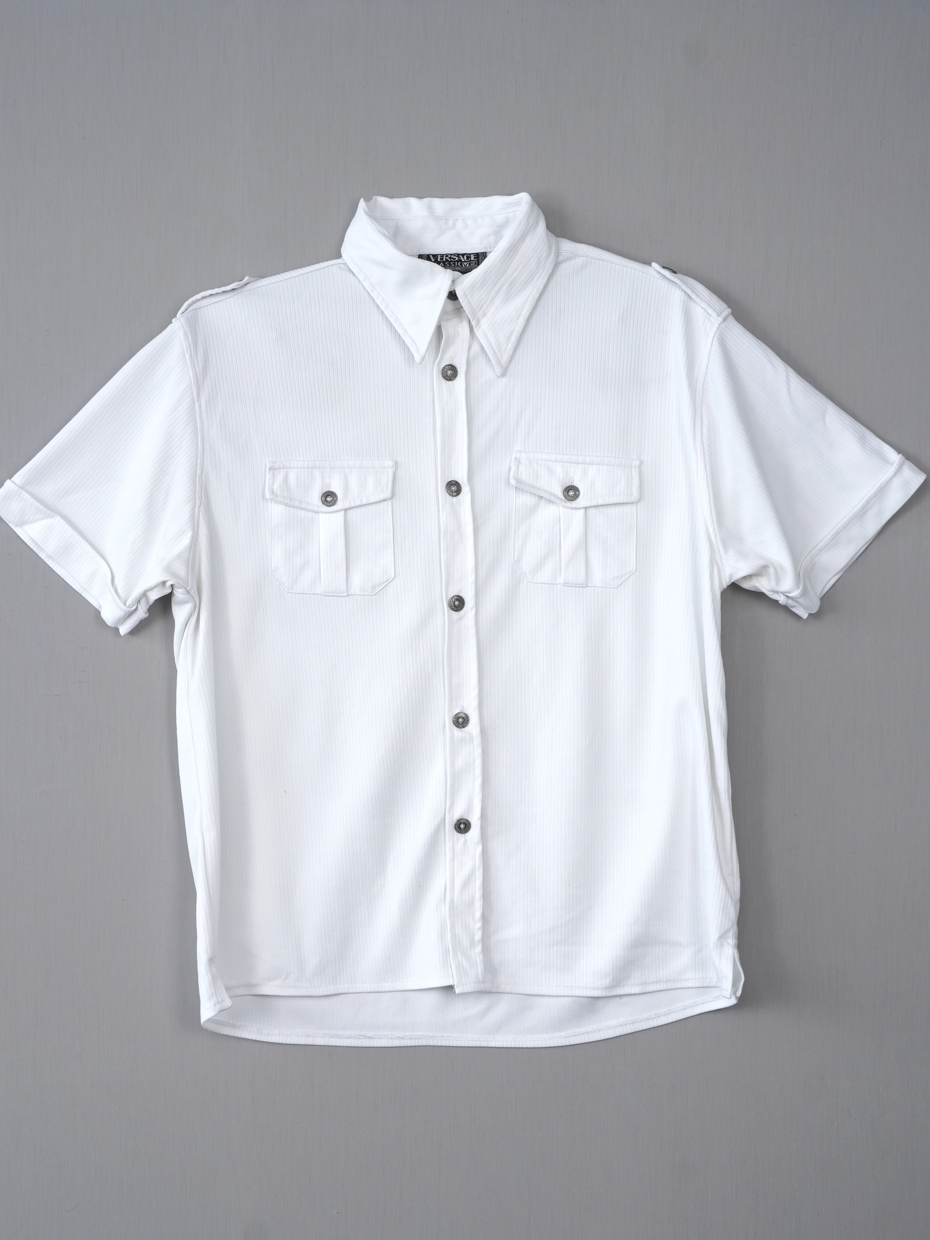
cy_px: 735
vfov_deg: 36.7
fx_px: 1863
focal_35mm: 52
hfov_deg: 28.0
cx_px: 463
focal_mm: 30
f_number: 9
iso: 320
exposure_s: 1/60
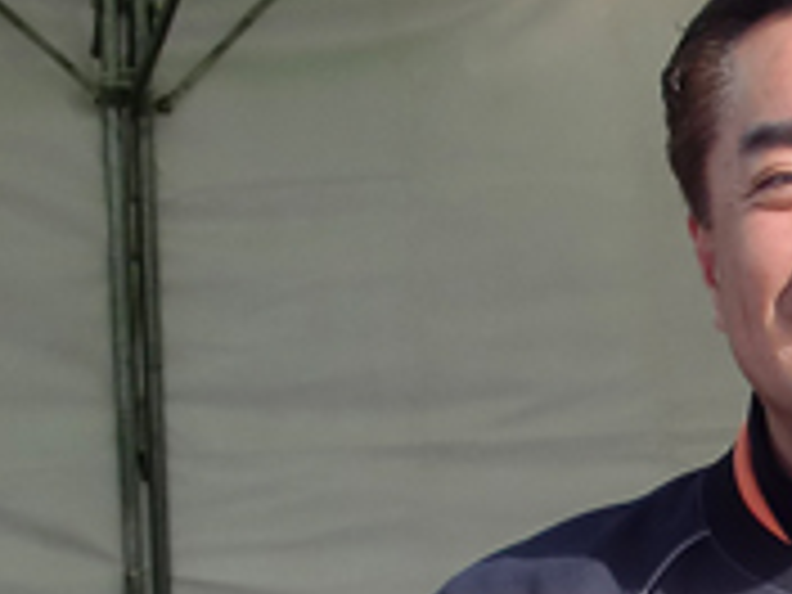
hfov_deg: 12.0
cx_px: 914
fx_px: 3684
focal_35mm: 161
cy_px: 664
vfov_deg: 9.1
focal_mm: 7.91
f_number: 3.4
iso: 64
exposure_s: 1/800
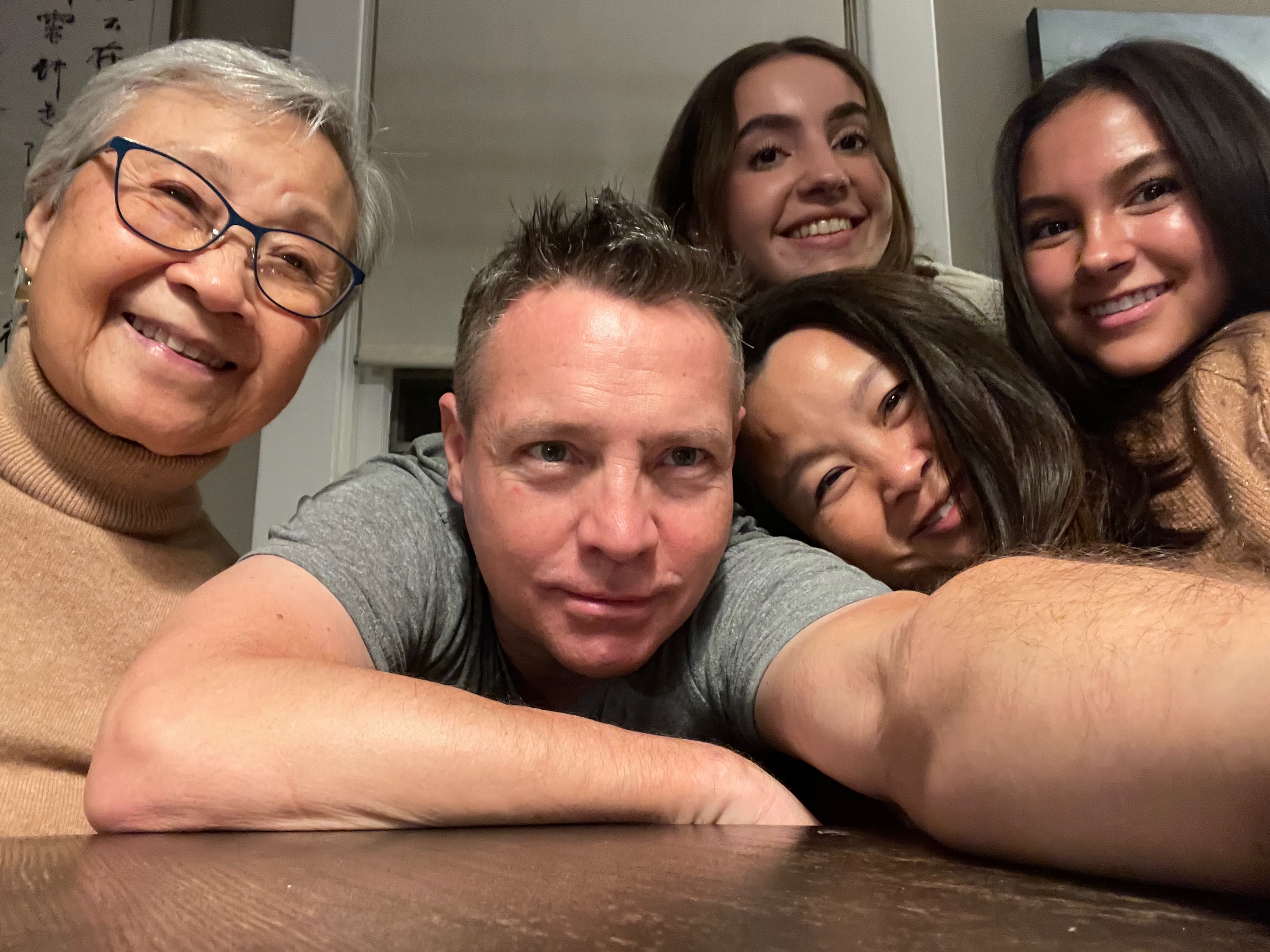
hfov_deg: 73.9
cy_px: 476
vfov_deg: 58.9
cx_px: 635
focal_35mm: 23
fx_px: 844
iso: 640
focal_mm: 2.71
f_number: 2.2
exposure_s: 1/20
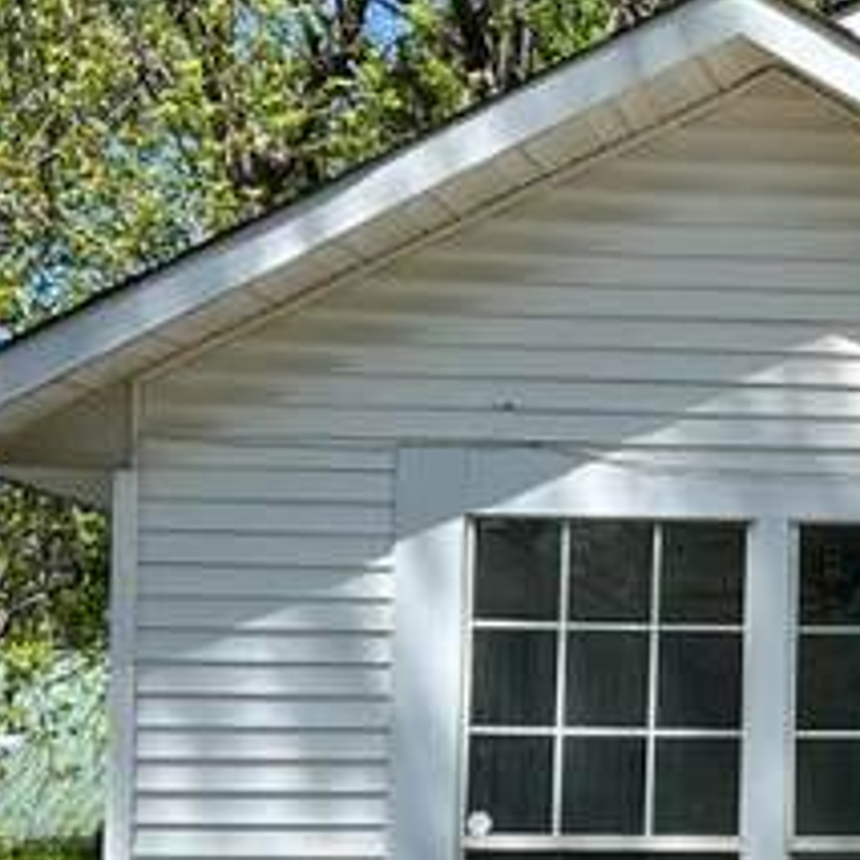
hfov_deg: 11.5
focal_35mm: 138
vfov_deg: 12.6
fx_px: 3879
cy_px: 577
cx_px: 1688
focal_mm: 5.7
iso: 50
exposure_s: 1/3571
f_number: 1.5
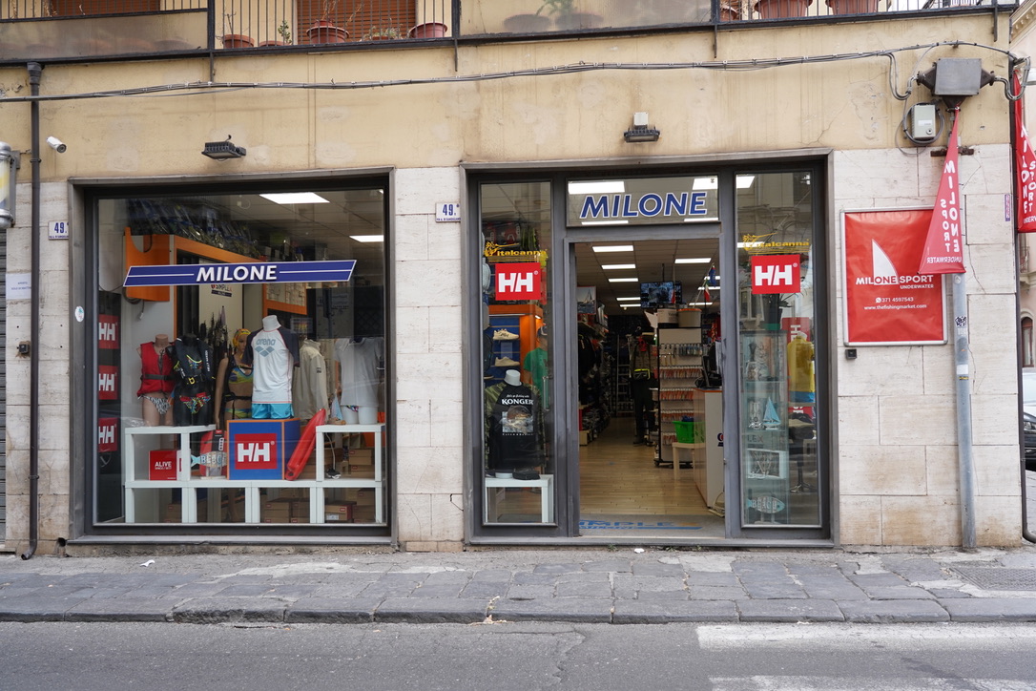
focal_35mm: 33
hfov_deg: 57.2
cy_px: 346
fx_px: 950
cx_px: 518
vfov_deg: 40.0
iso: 400
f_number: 4
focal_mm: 33
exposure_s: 1/160
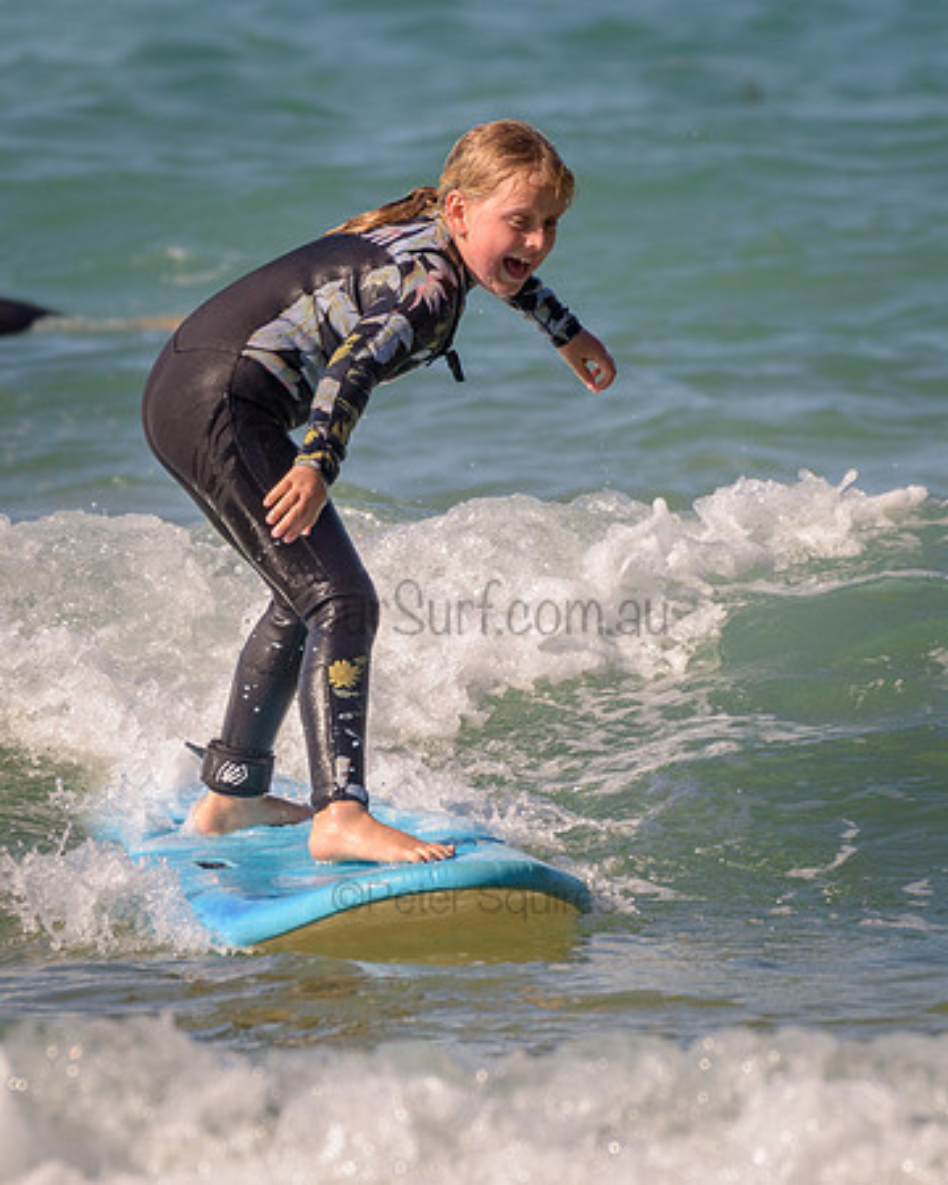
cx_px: 399
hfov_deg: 1.3
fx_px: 40300
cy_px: 617
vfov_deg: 1.7
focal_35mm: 1149
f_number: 5.6
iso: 200
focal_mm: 500
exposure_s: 1/2000
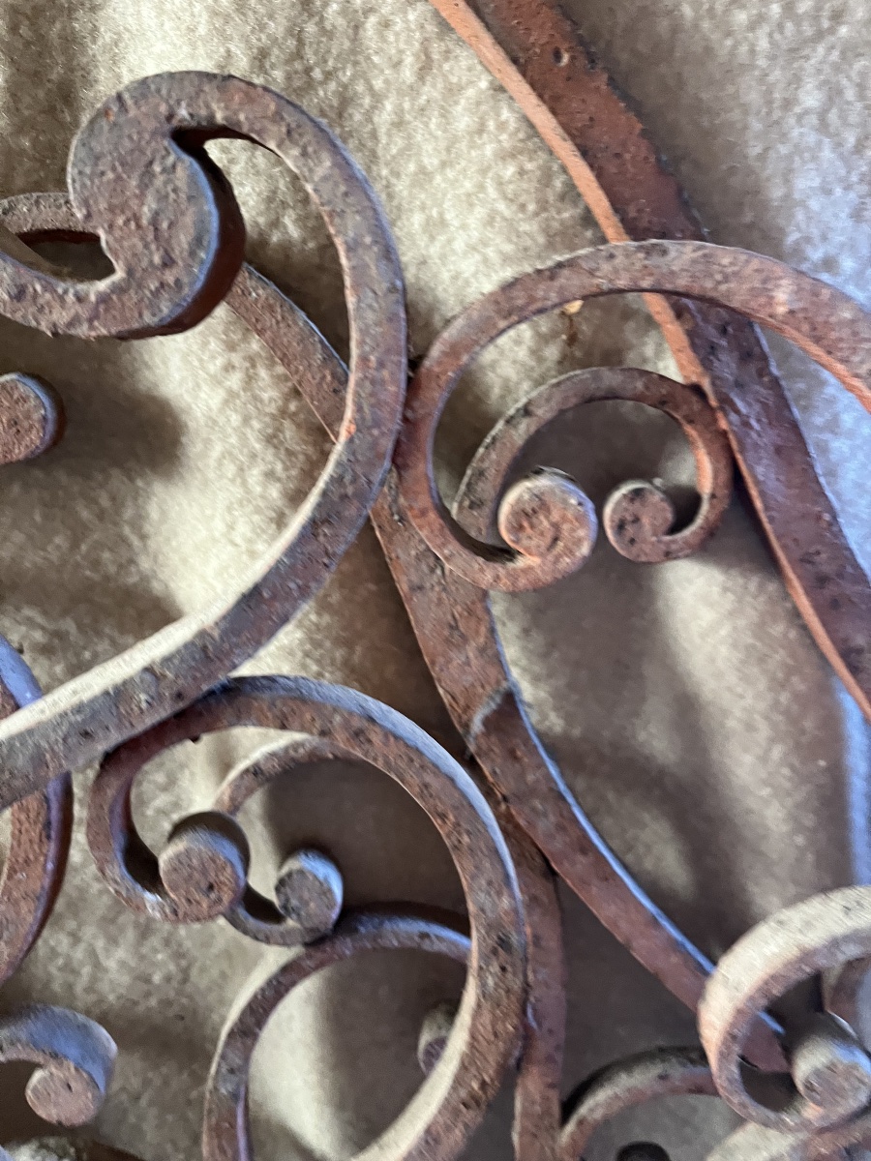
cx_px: 436
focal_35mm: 26
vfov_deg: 67.3
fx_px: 872
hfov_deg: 53.1
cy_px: 580
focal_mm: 5.1
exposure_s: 1/60
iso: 500
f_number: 1.6
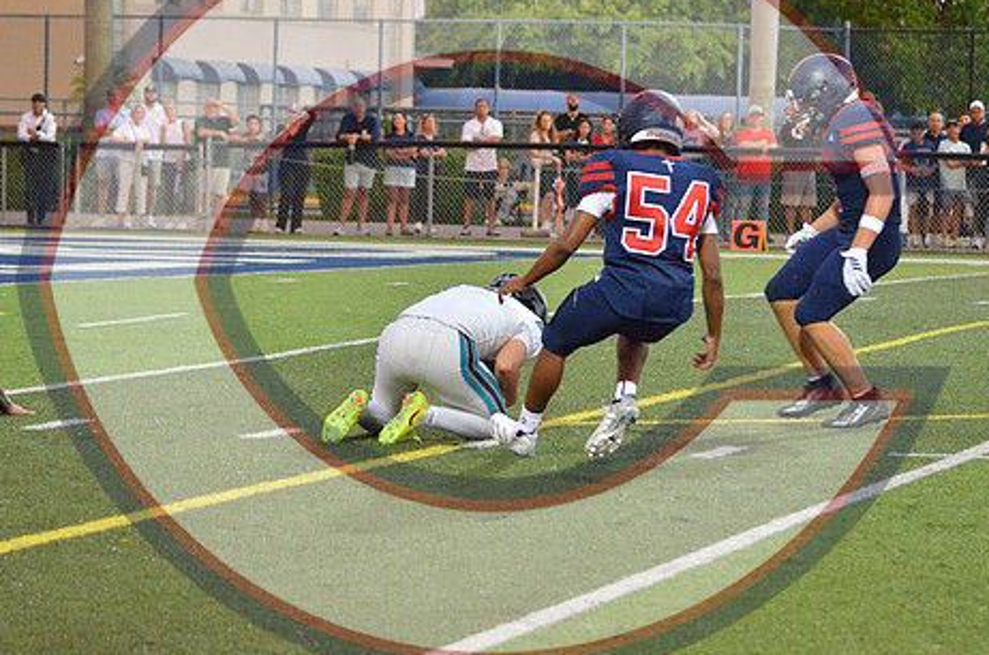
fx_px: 4441
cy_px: 280
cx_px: 484
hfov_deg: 12.7
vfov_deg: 8.4
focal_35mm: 162
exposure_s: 1/500
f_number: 4.5
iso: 4500
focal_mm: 86
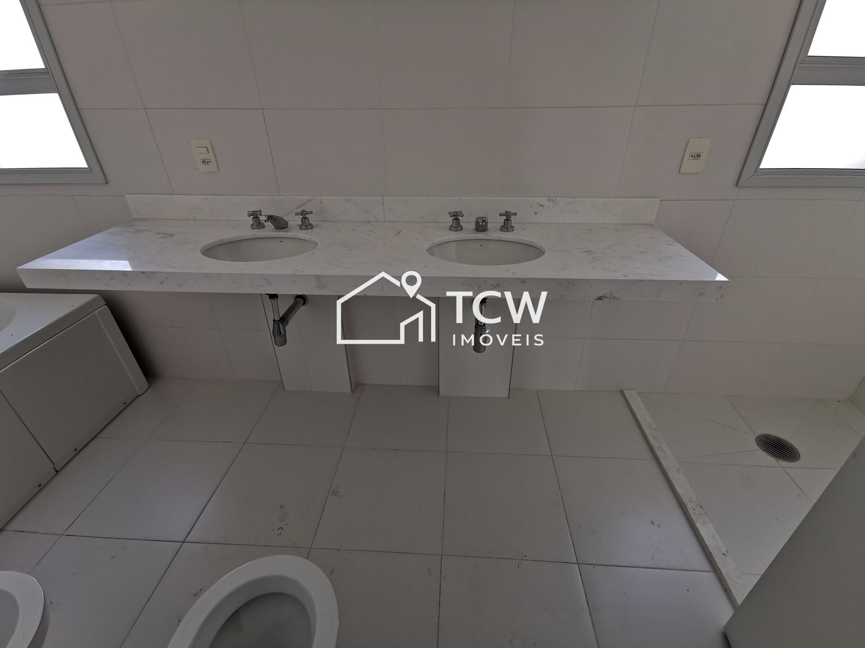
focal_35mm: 16
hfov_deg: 94.5
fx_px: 400
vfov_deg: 78.1
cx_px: 432
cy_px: 324
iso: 160
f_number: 2.2
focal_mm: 2.35
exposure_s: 1/100
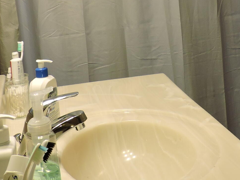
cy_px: -20
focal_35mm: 74
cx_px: 173
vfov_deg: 19.1
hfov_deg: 26.1
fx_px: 513
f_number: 3
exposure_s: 1/30
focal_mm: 4.3
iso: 160
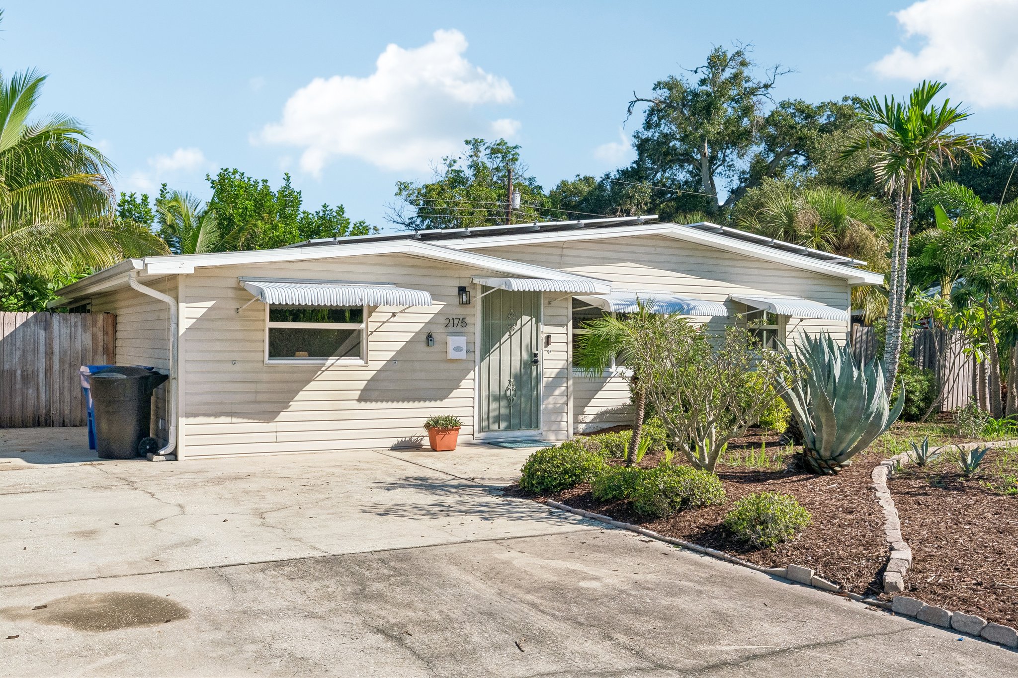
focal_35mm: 34
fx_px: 961
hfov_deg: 55.8
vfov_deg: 38.9
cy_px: 339
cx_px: 509
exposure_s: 1/4000
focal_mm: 23
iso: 800
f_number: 8
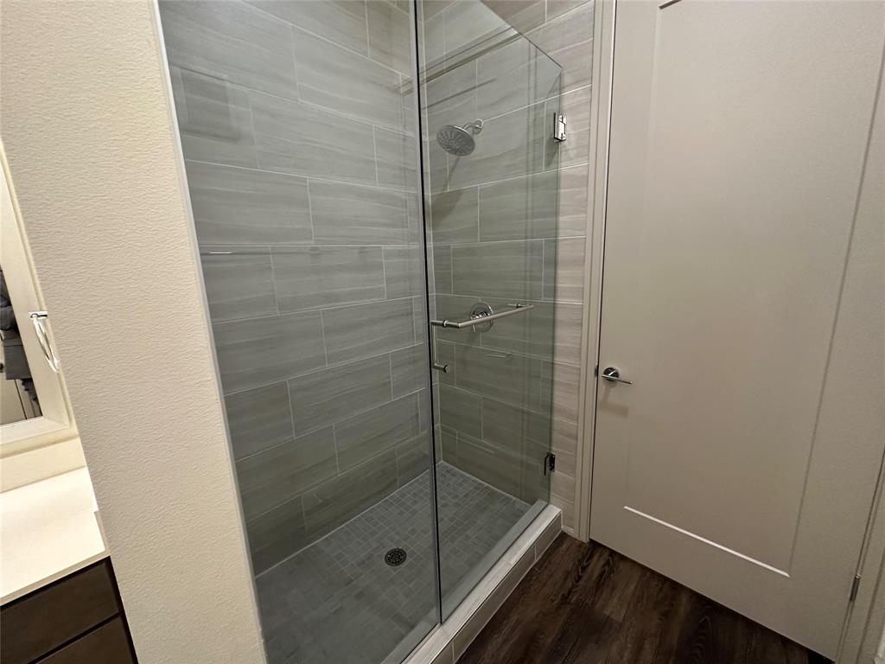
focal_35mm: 14
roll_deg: +1.8
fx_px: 358
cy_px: 332
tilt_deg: -11.6
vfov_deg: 85.7
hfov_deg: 102.1
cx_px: 442
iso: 640
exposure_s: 1/60
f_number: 2.2
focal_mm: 2.22
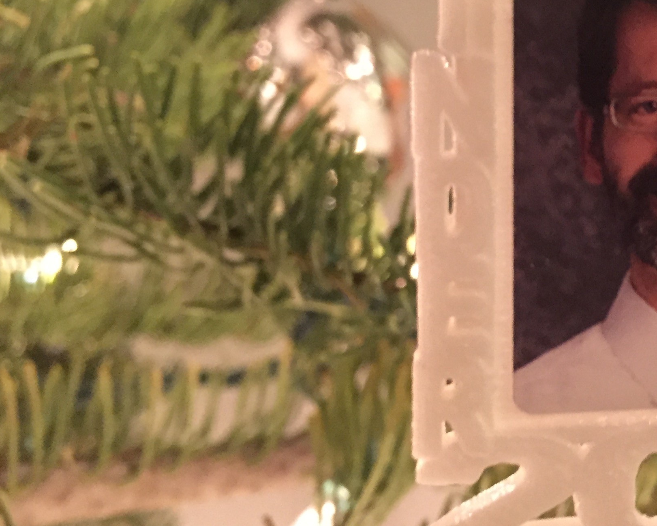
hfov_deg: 30.7
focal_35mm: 57
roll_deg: -1.1
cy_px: 157
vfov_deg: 26.5
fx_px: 1108
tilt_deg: -6.8
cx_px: 651
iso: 500
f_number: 2.2
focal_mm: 4.15
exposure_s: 1/15
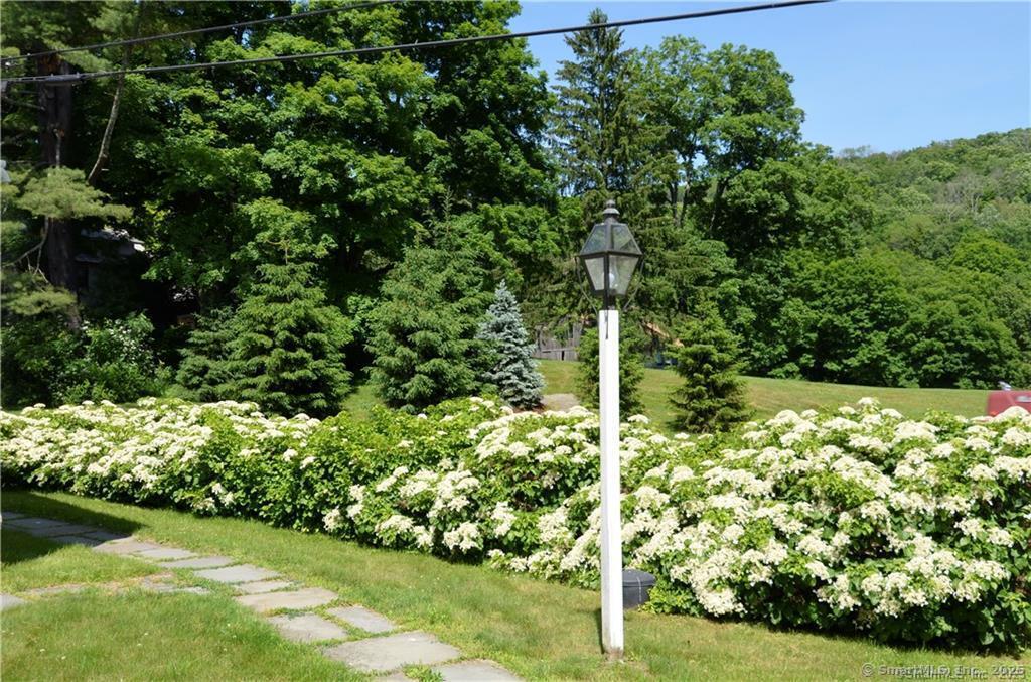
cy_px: 341
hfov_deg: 53.3
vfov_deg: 36.7
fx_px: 1028
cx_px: 516
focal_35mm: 36
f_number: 9.5
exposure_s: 1/200
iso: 100
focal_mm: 24
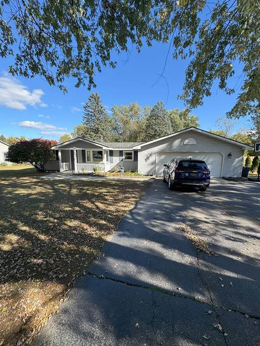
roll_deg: -0.4
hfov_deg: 81.7
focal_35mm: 15
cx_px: 134
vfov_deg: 98.1
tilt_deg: -10.3
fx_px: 150
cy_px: 180
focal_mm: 2.22
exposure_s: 1/625
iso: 40
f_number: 2.2
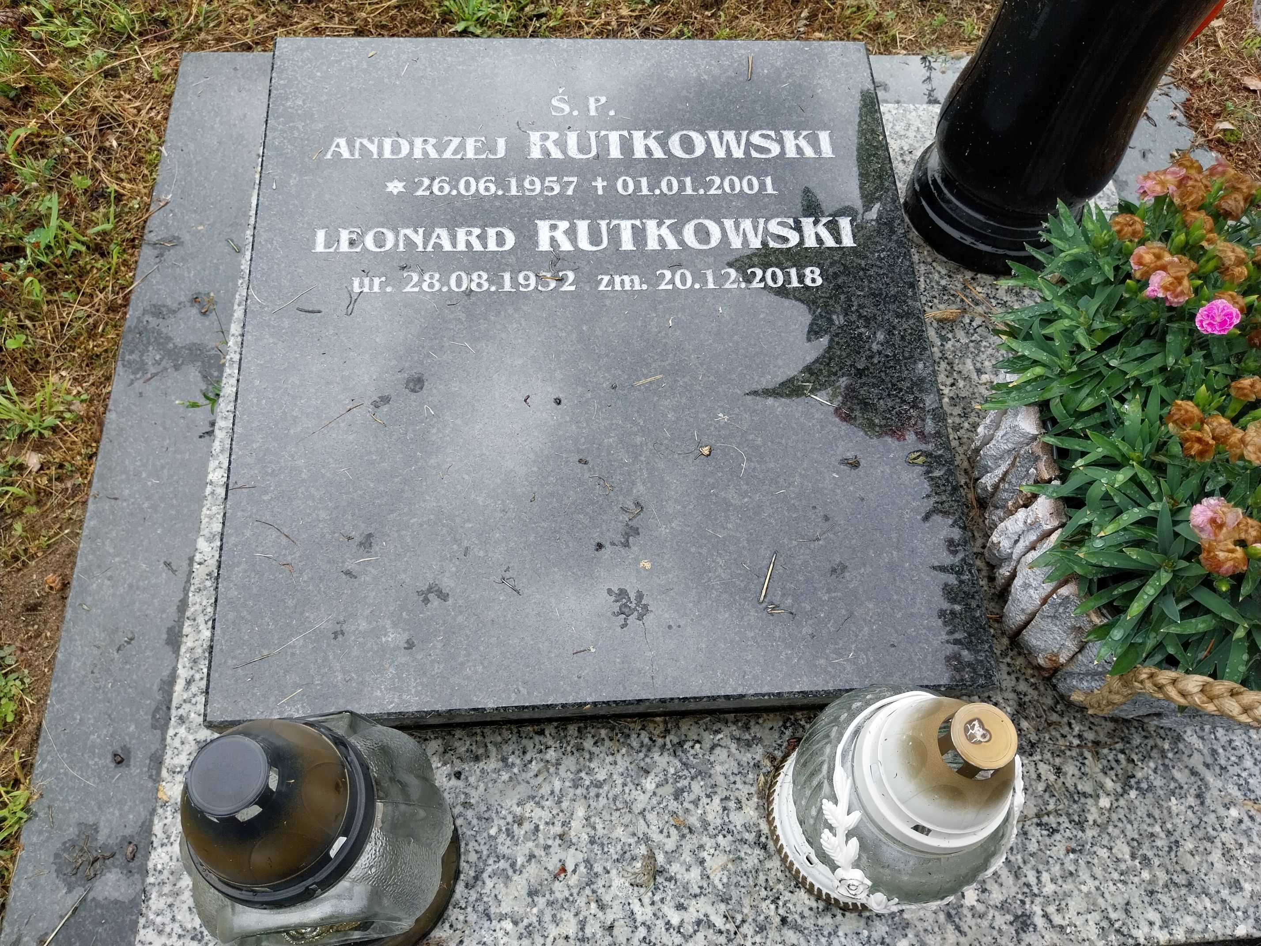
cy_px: 473
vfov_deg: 53.1
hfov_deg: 67.3
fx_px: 947
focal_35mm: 26
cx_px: 630
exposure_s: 1/383
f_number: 1.8
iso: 25
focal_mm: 4
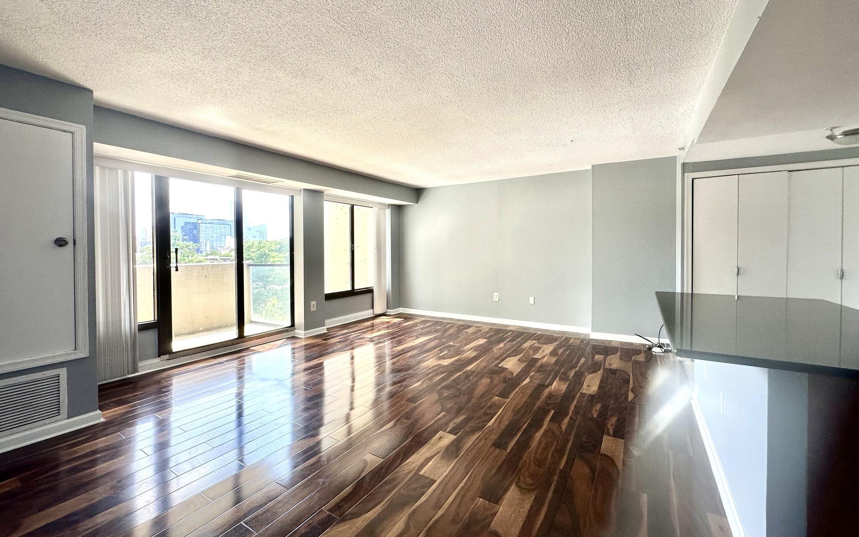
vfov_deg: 74.7
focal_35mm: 15
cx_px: 432
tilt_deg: -1.0
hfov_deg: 101.5
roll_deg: +0.4
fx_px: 351
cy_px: 255
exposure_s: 1/99
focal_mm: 2.22
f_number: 2.2
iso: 64
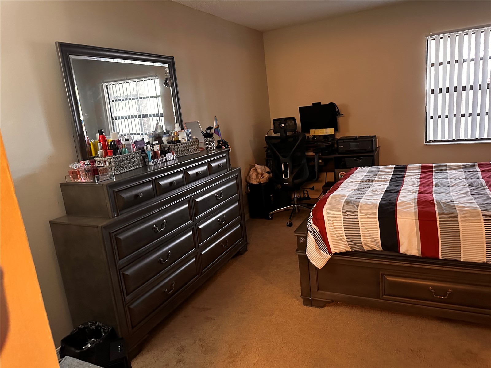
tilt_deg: -12.3
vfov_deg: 56.8
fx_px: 340
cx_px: 246
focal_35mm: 24
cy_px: 184
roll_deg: +6.4
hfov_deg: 71.6
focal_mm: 6.86
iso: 1000
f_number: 1.78
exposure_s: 1/40
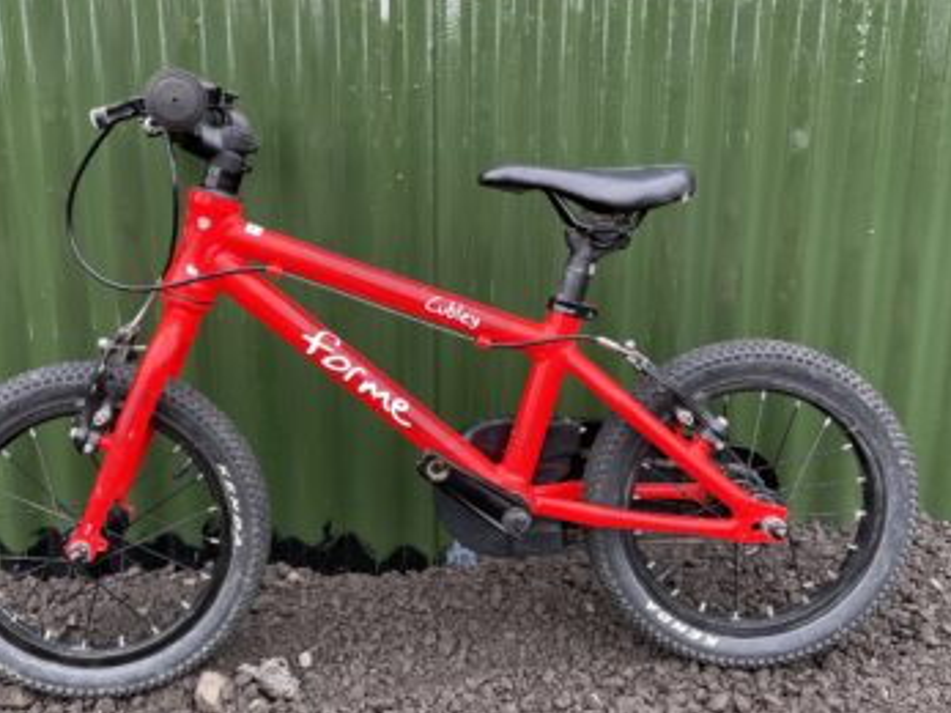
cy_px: 335
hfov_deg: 51.3
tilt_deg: -14.2
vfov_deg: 39.6
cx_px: 436
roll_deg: +0.1
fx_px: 989
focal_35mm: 36
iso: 40
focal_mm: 4.2
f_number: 1.6
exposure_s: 1/121
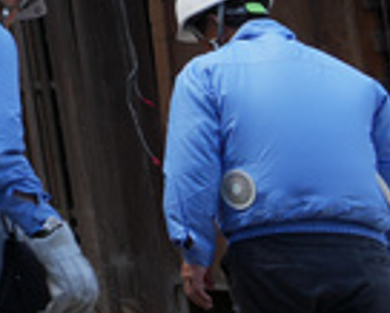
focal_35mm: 113
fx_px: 1305
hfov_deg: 10.7
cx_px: -820
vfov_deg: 13.0
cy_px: -135
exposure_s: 1/160
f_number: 5.6
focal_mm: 16
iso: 100
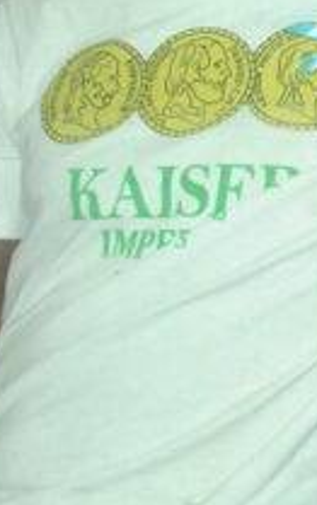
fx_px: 2173
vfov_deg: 13.2
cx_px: 1164
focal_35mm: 158
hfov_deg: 6.9
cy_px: 42
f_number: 5.6
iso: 1600
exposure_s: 1/80
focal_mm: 21
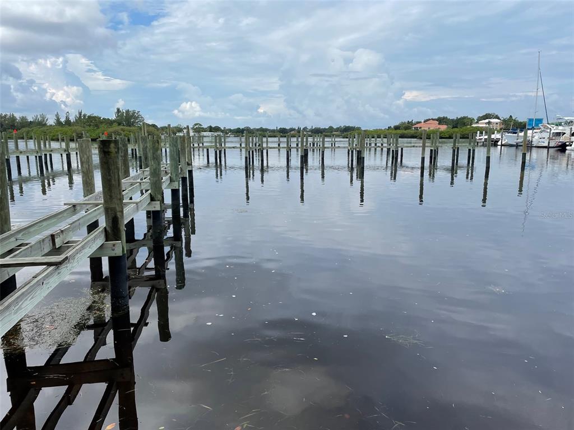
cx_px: 287
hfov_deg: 67.3
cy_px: 215
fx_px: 431
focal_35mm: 26
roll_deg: +0.2
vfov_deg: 53.1
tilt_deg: -10.5
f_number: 1.6
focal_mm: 4.2
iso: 32
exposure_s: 1/3610
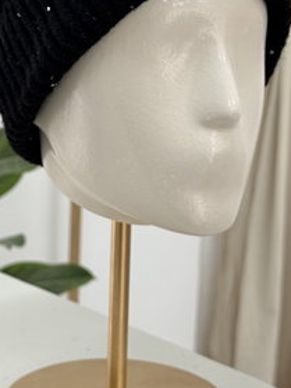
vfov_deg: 21.1
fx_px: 1030
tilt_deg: -6.8
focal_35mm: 92
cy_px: 83
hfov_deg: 16.0
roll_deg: -0.9
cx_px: 84
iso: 80
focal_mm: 6.76
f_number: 1.78
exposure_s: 1/50
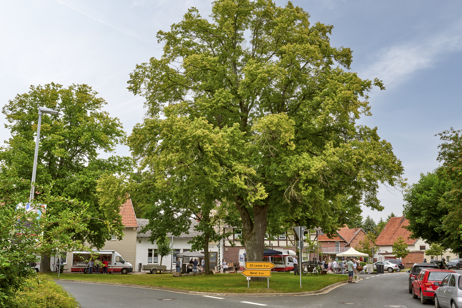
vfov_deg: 39.4
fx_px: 430
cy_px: 154
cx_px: 231
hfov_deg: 56.5
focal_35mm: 34
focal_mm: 33.5
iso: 200
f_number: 11
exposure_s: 1/80
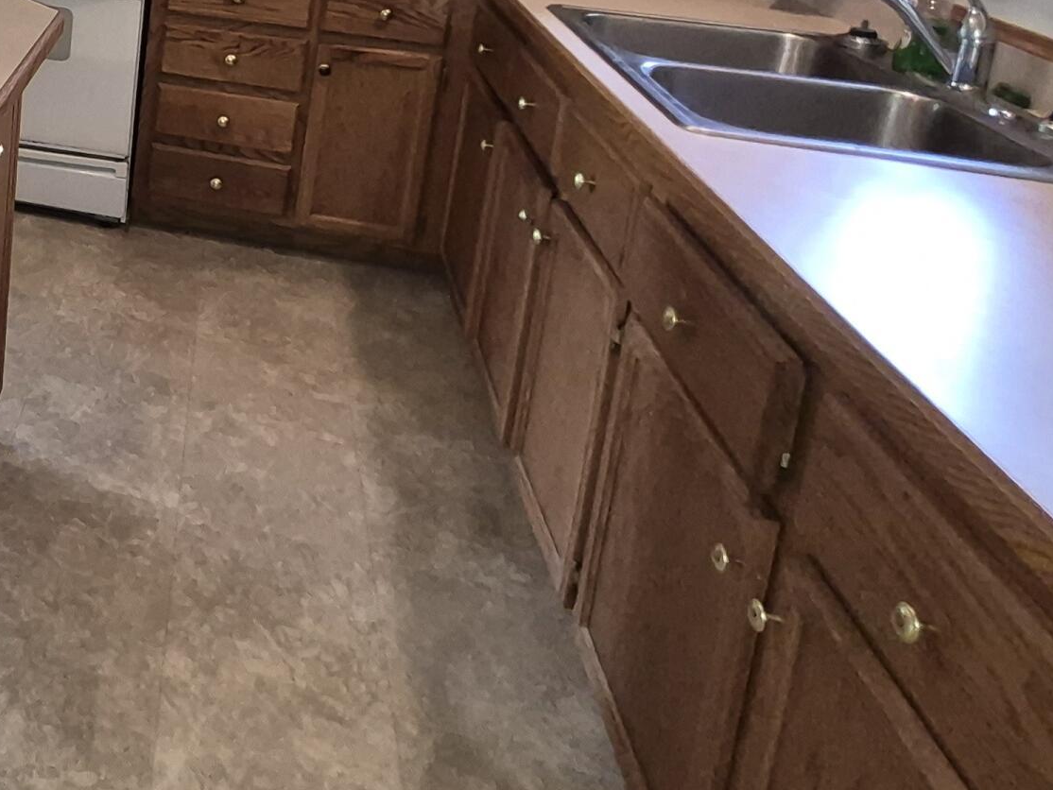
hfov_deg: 40.9
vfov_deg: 34.7
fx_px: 1065
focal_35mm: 35
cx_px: -136
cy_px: -90
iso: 320
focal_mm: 1.74
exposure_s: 1/60
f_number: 2.2
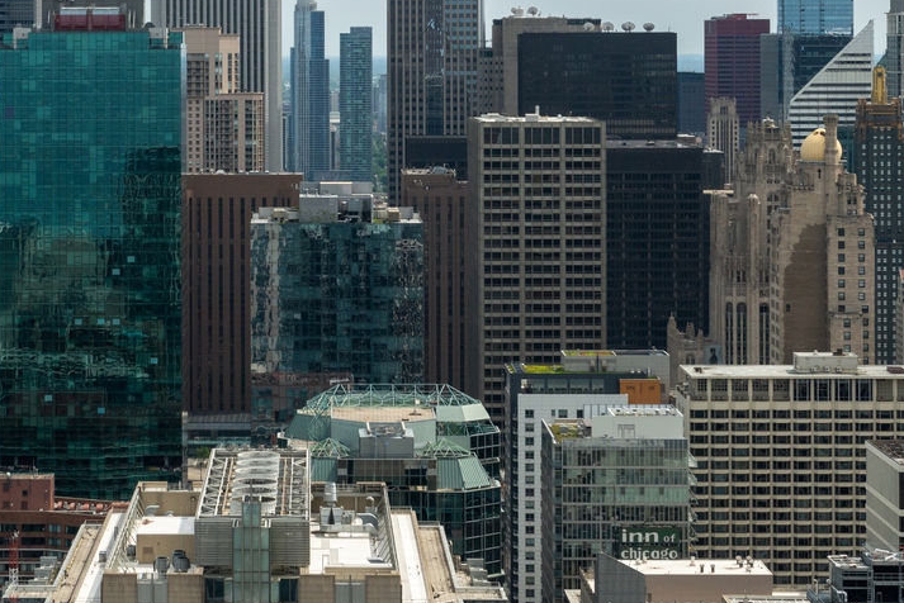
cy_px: 27
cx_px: 179
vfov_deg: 11.5
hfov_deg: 17.2
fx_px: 2964
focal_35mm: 118
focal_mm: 52
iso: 400
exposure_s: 1/640
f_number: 9
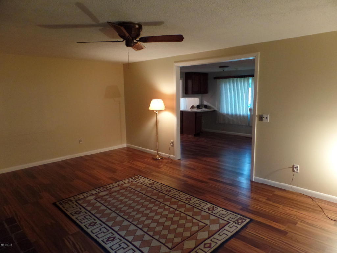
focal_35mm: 23
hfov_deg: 73.9
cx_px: 168
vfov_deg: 58.9
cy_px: 126
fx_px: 224
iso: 480
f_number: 2.8
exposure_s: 1/15
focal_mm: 4.1
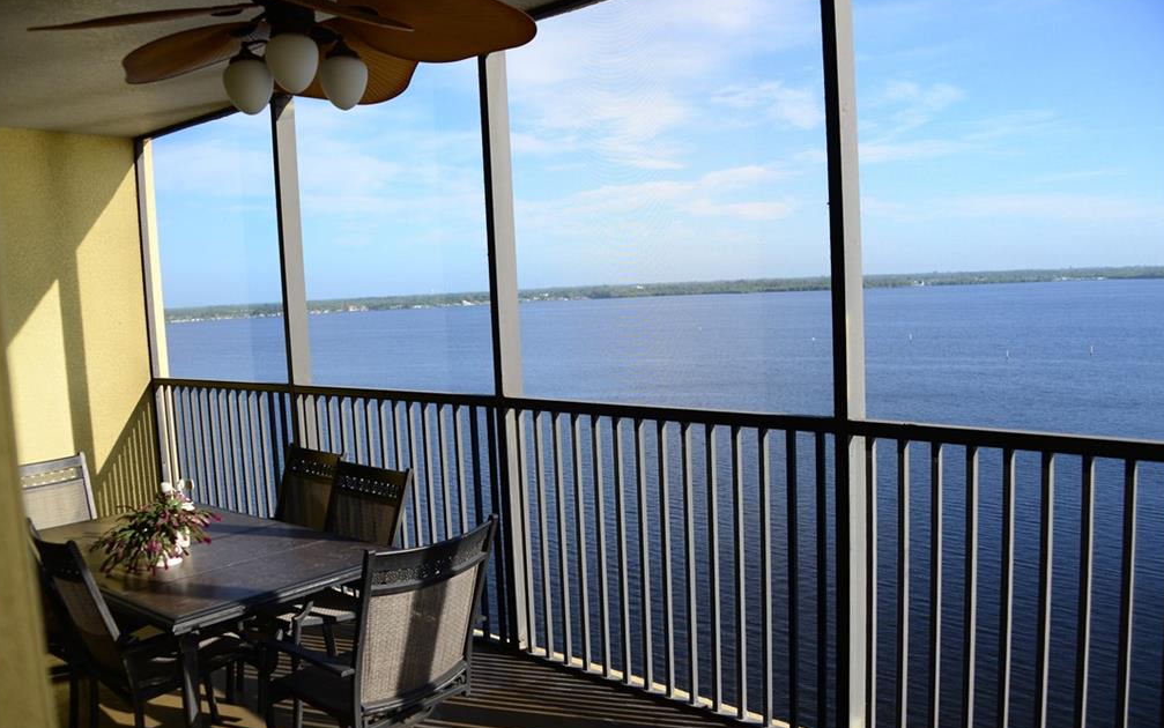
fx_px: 920
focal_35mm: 29
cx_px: 581
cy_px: 380
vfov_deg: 43.2
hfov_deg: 64.6
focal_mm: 28
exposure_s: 1/200
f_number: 5.6
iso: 100
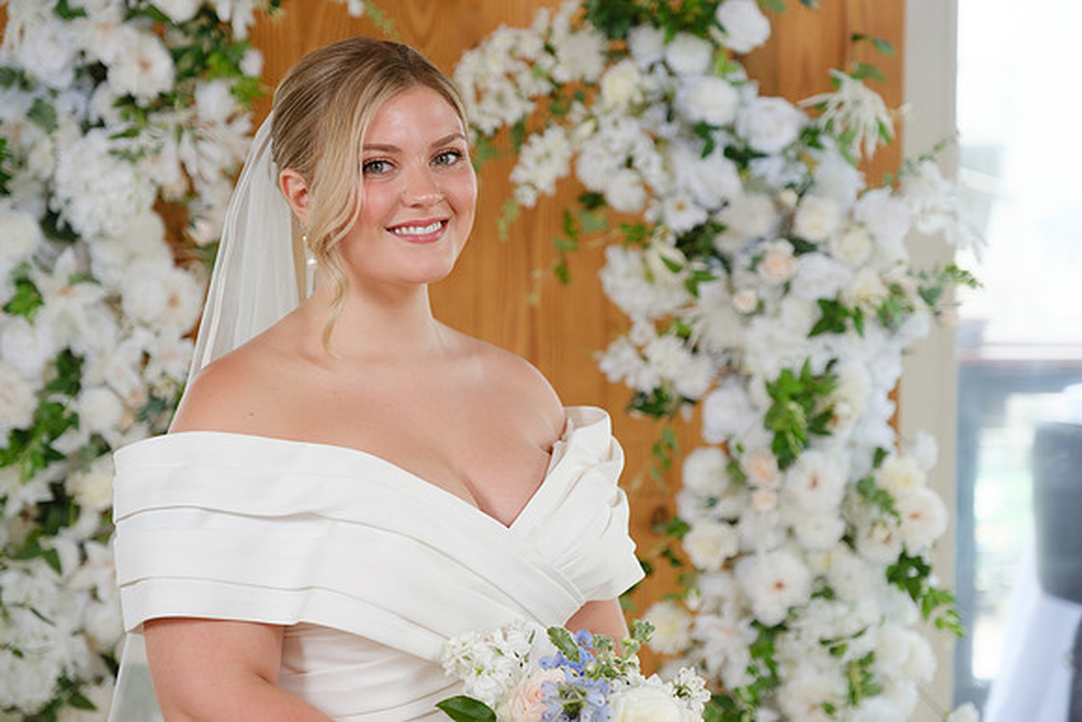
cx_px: 541
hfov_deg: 24.5
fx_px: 2495
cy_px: 361
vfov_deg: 16.5
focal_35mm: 83
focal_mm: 55
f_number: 2.8
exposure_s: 1/250
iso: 250
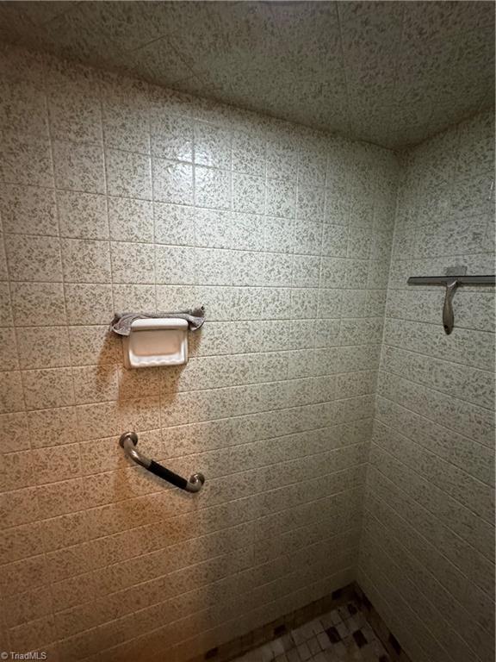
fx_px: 267
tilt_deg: -10.4
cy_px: 331
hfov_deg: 85.7
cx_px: 248
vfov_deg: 102.1
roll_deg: -0.8
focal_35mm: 14
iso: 800
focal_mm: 2.22
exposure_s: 1/60
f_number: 2.2
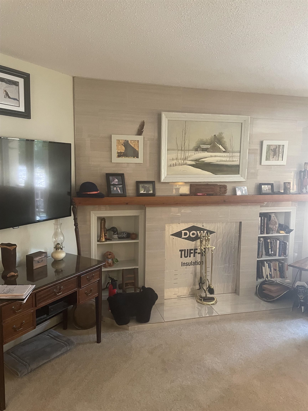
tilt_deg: -7.1
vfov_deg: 67.3
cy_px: 206
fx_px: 308
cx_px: 154
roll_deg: +0.6
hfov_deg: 53.1
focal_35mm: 26
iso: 400
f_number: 1.6
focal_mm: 4.2
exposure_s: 1/40
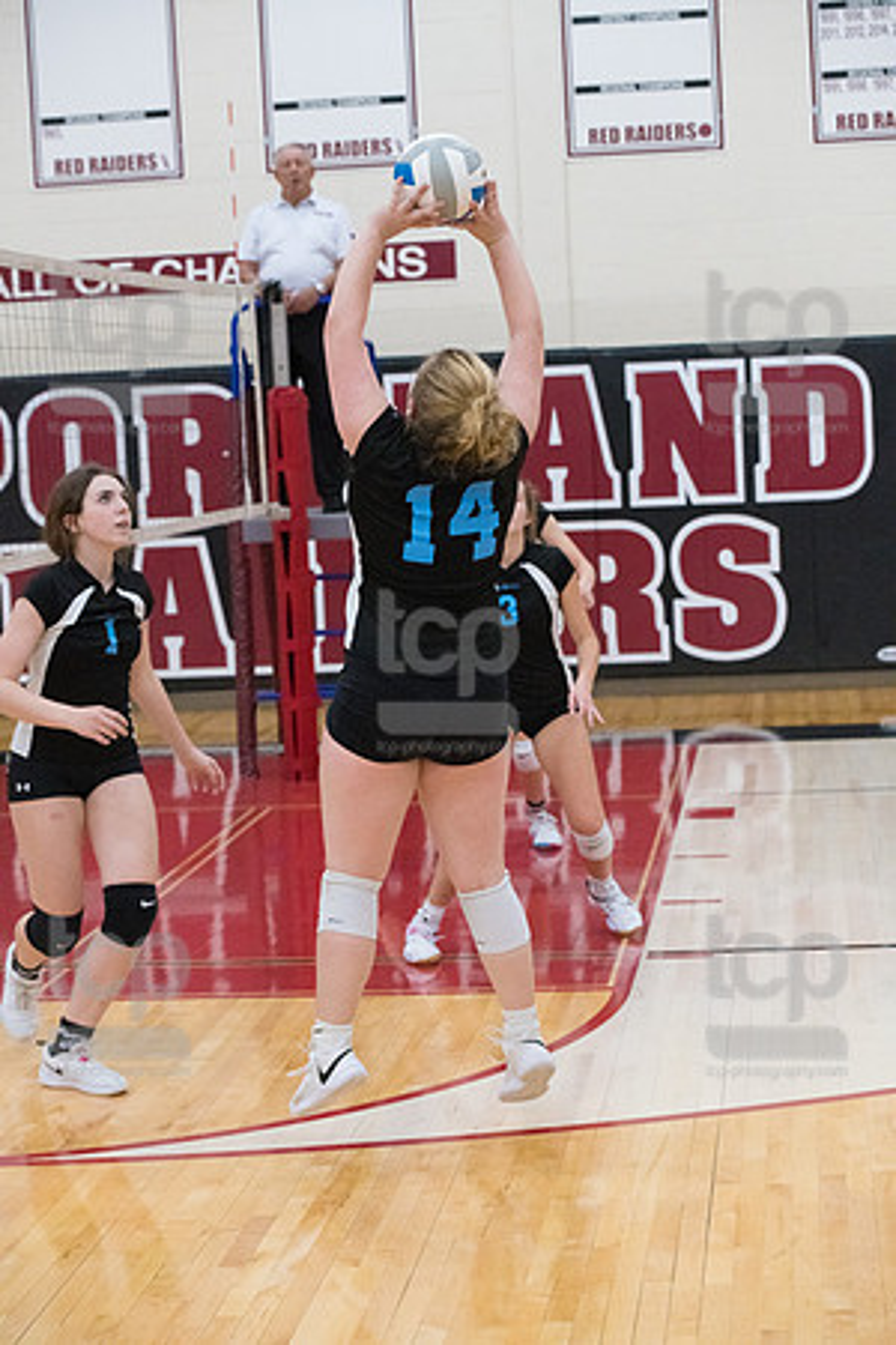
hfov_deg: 17.5
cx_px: 448
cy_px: 672
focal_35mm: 78
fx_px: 2912
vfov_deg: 26.0
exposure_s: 1/1000
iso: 6400
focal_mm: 78
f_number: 4.5
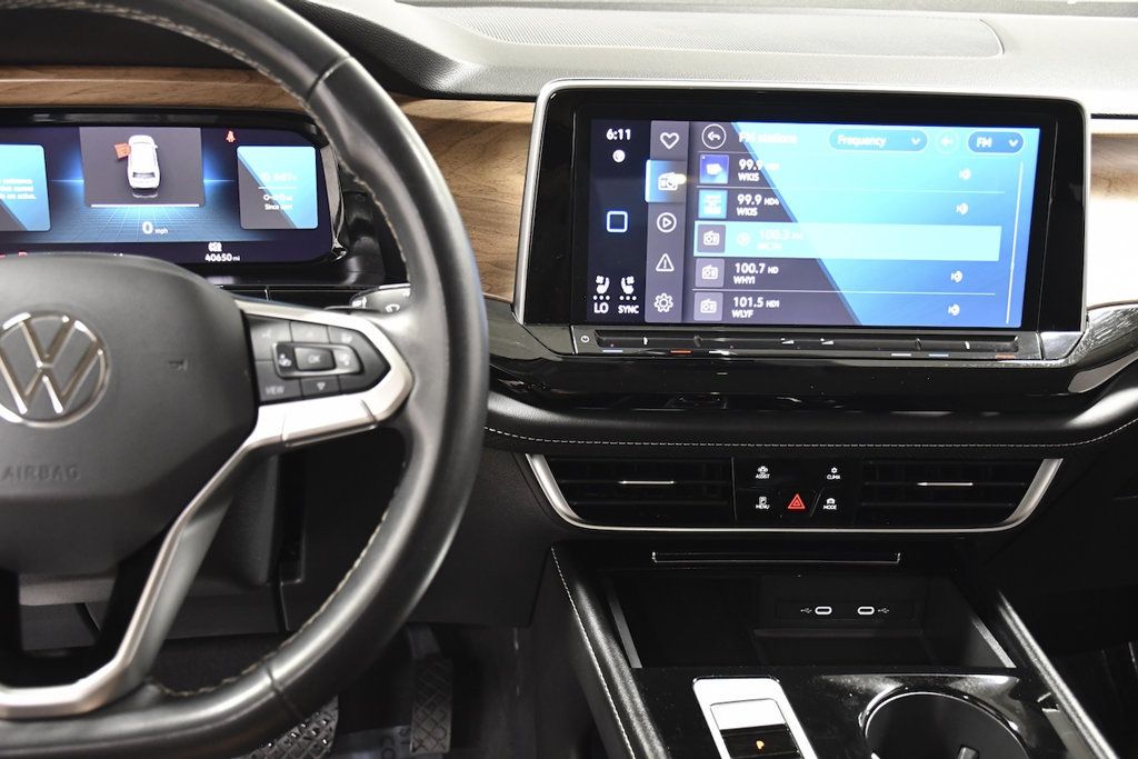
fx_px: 1233
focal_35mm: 39
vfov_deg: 34.2
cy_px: 380
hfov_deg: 49.5
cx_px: 569
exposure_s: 1/50
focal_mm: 26
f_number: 4.5
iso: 2500
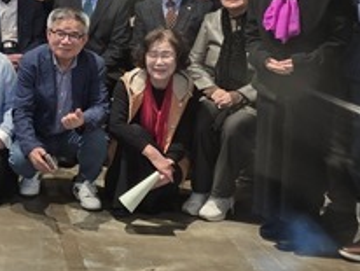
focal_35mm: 78
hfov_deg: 22.7
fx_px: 812
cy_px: 18
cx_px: -87
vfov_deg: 18.6
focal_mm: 6.25
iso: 500
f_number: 1.7
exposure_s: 1/120
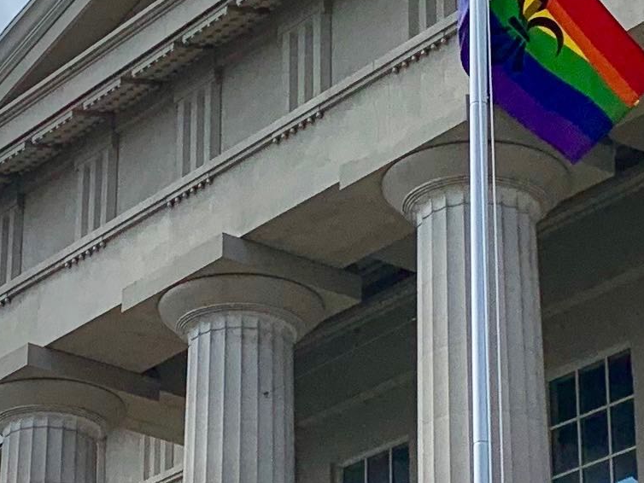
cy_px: 288
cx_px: 106
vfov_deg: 10.7
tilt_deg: +24.6
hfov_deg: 14.1
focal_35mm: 139
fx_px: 2587
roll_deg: -2.1
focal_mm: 4.25
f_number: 1.8
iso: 25
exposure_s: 1/4673
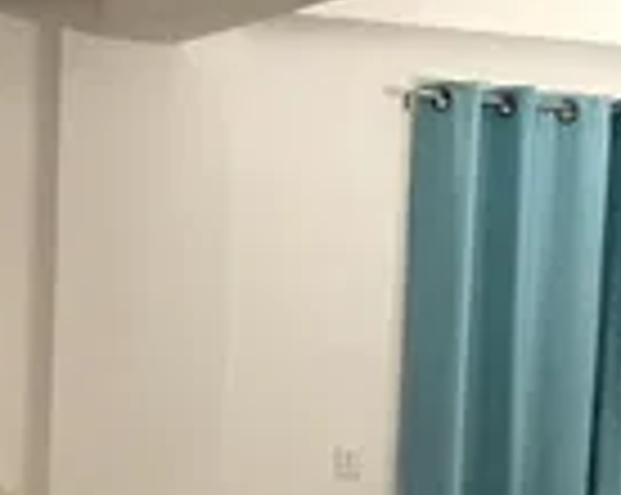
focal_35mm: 119
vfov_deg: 12.1
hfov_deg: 15.5
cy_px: 810
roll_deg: -0.8
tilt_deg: -8.4
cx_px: -140
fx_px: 2184
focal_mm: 3.99
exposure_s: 1/17
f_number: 1.8
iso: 100
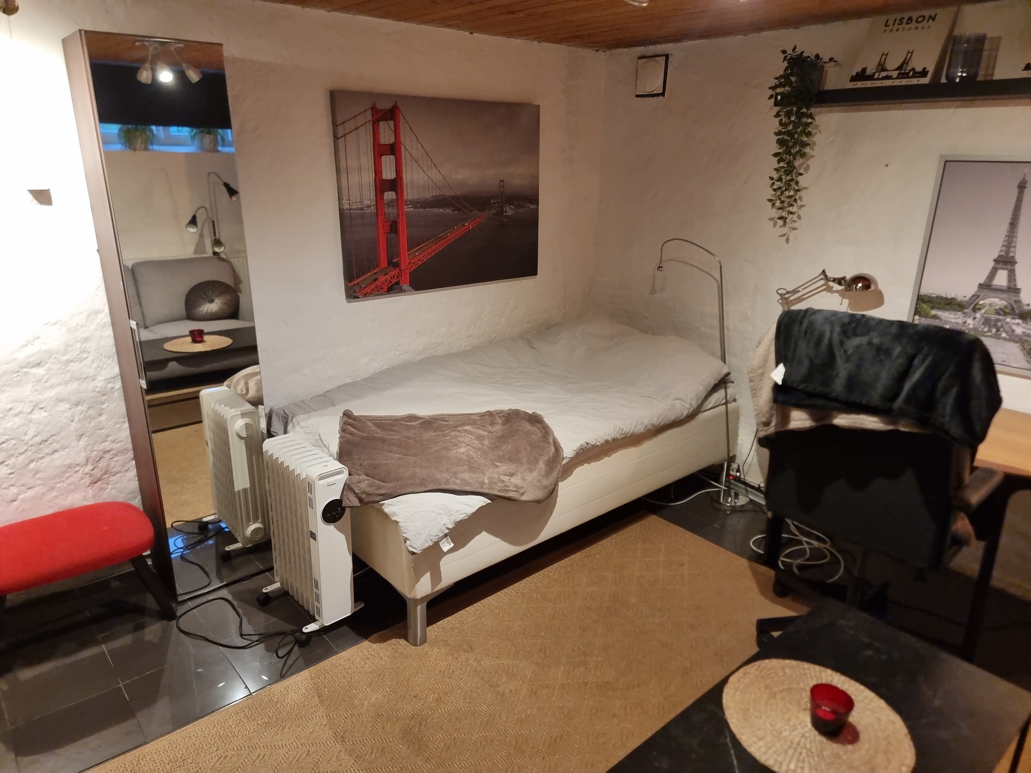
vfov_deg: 56.8
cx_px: 516
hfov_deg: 71.6
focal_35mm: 24
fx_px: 715
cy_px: 386
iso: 250
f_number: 1.8
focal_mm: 6.7
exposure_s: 1/40
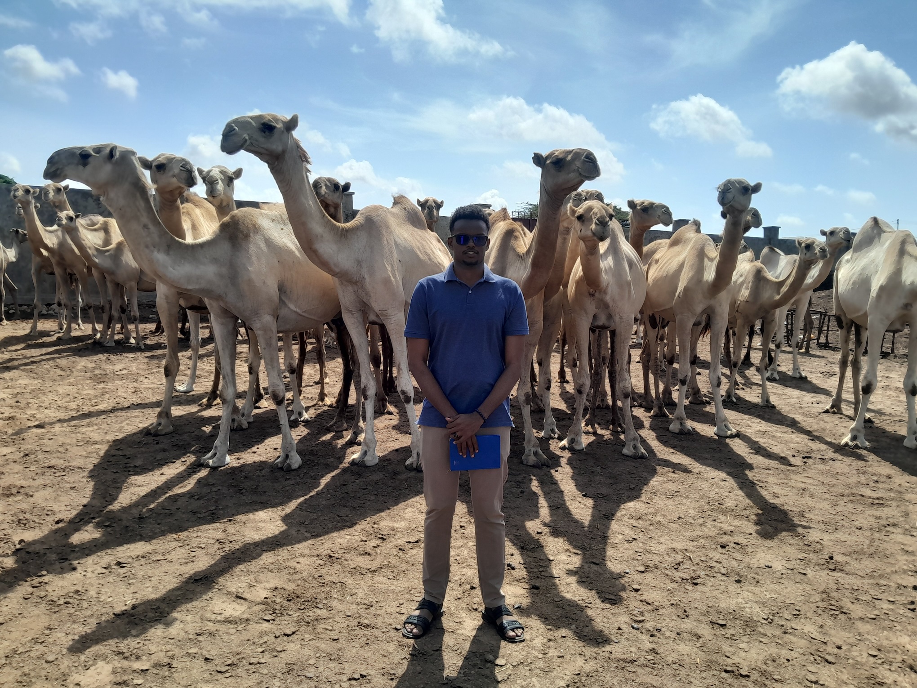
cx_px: 458
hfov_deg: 67.3
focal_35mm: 26
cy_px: 344
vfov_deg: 53.1
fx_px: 689
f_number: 1.8
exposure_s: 1/578
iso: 40
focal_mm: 3.98
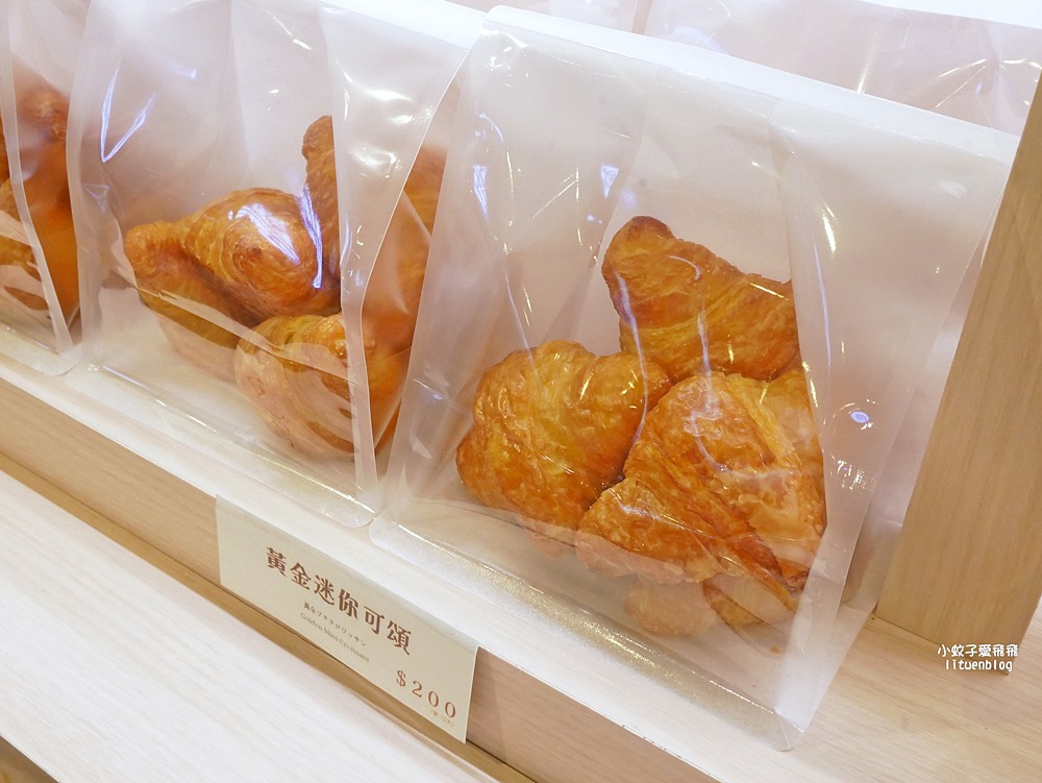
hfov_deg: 51.3
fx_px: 1084
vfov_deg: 39.7
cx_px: 521
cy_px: 392
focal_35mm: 36
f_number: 8
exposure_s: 1/60
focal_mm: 18
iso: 1600
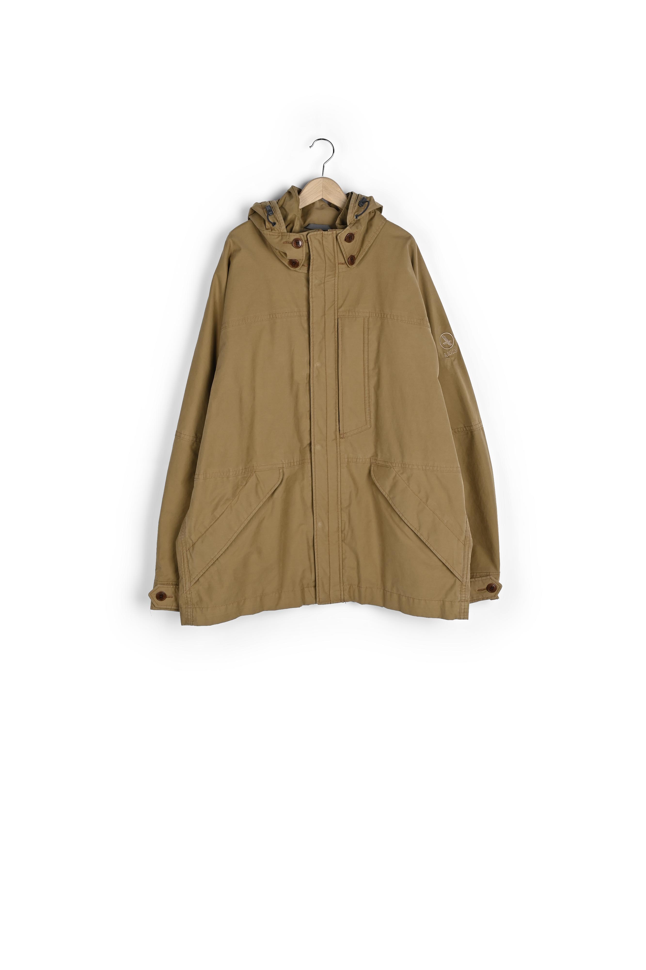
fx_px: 1184
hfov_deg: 30.5
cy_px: 485
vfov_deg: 44.5
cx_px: 323
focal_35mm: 44
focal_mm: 44
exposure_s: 1/125
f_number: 11
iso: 100
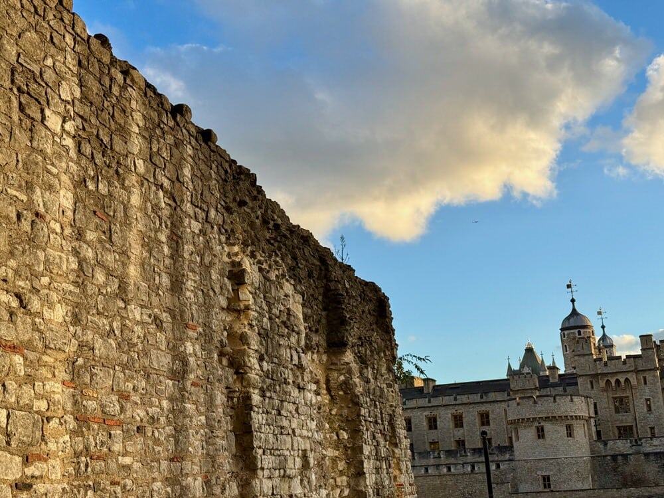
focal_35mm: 48
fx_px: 921
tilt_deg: +15.4
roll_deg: +1.9
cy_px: 249
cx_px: 332
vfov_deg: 30.3
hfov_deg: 39.7
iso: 64
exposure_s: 1/1984
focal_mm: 6.76
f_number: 1.78
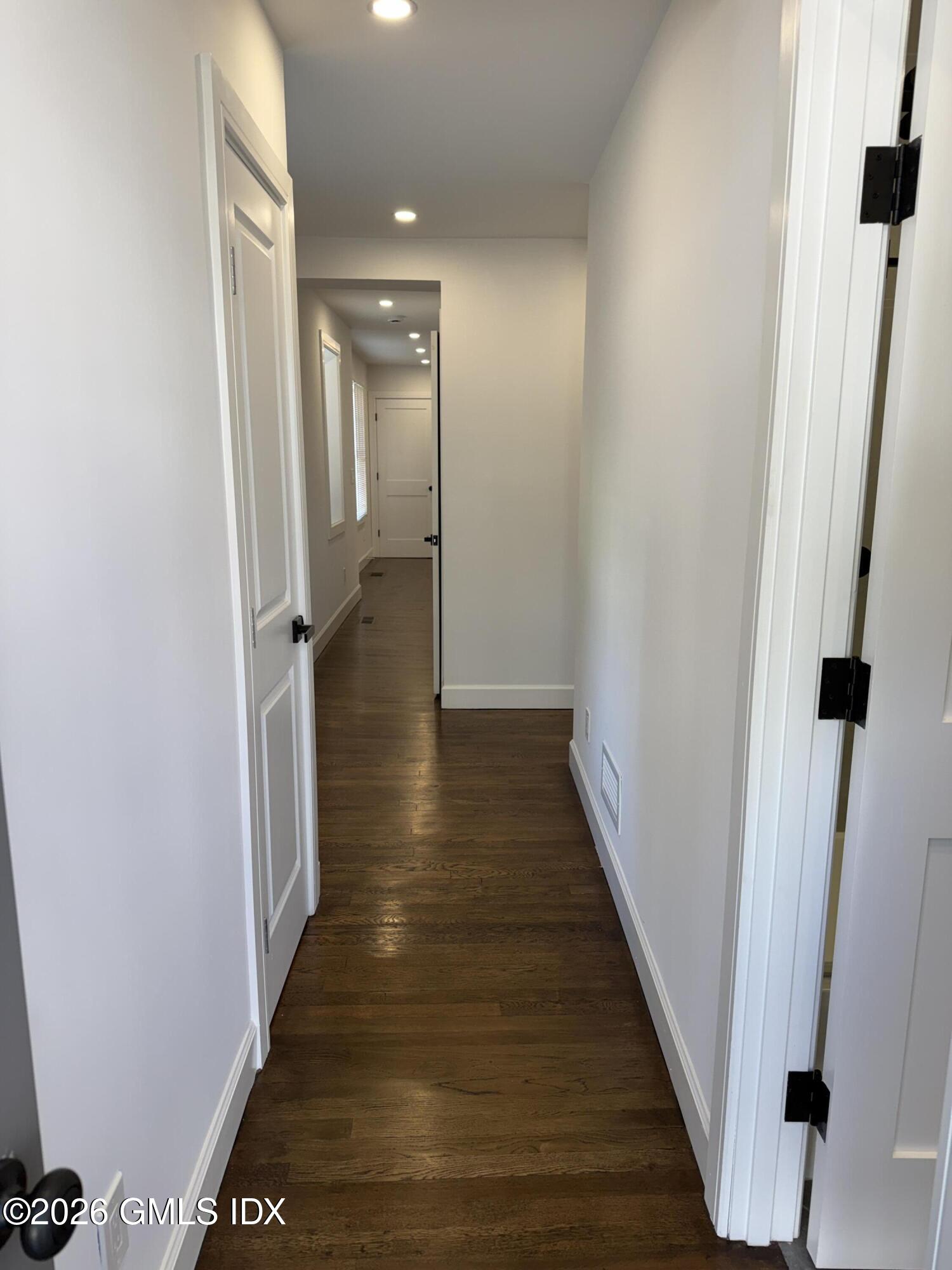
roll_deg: +0.0
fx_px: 880
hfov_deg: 56.8
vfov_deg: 71.6
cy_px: 635
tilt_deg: -10.6
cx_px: 476
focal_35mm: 24
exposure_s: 1/120
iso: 64
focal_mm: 6.76
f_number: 1.78
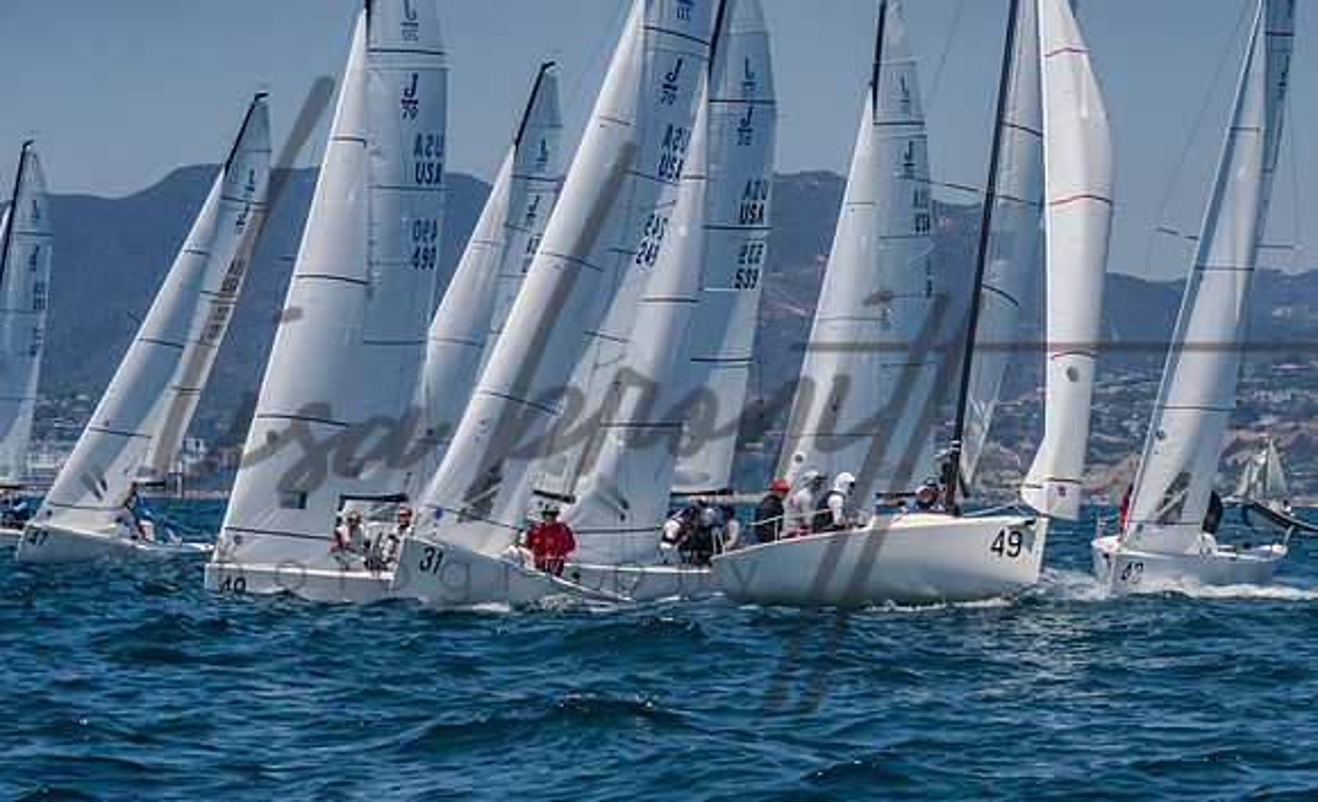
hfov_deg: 9.7
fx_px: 7762
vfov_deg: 5.9
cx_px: 763
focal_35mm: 218
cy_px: 509
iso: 640
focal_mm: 122
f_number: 14
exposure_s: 1/1250
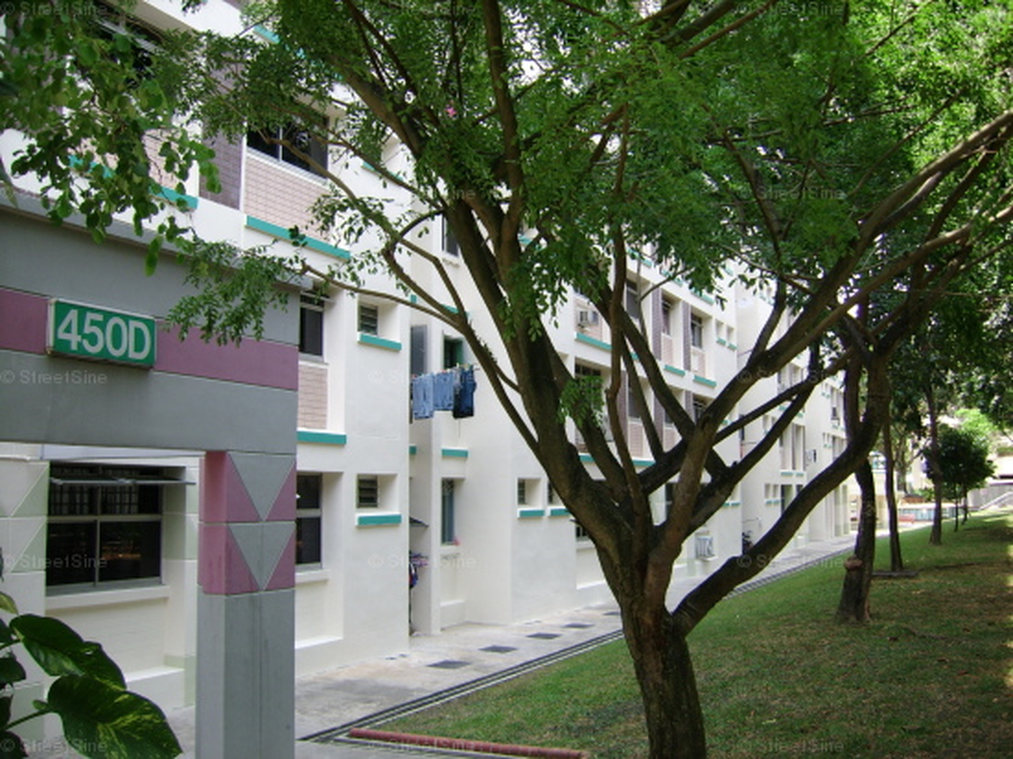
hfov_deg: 52.6
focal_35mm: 35
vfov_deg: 40.7
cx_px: 506
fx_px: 1024
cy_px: 380
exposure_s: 1/272
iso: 50
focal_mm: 5.95
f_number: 2.8
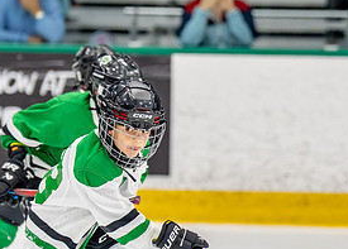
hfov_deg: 4.6
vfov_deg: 3.3
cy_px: 172
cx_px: 254
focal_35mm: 438
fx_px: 4333
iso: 1000
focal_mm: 147
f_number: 2.8
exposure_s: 1/1250
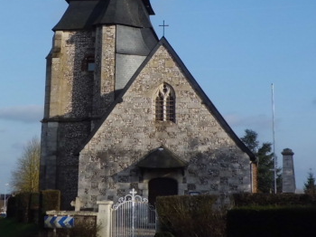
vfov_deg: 17.0
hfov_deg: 22.8
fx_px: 785
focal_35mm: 86
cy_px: 37
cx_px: 152
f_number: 3.4
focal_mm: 8.3
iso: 64
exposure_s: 1/800
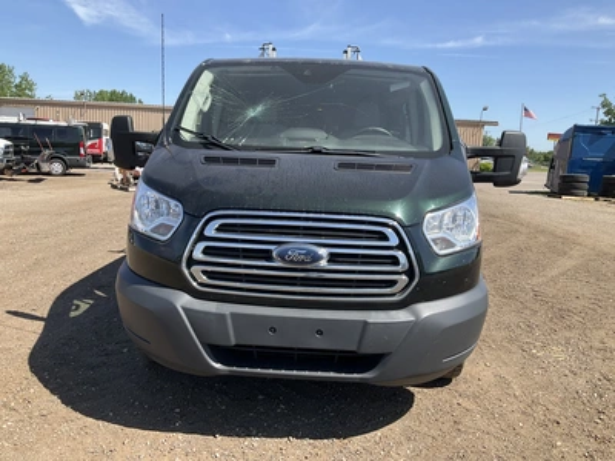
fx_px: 515
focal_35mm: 29
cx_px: 308
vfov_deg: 48.2
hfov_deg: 61.7
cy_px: 230
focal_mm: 3
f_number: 1.8
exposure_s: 1/1055
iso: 25
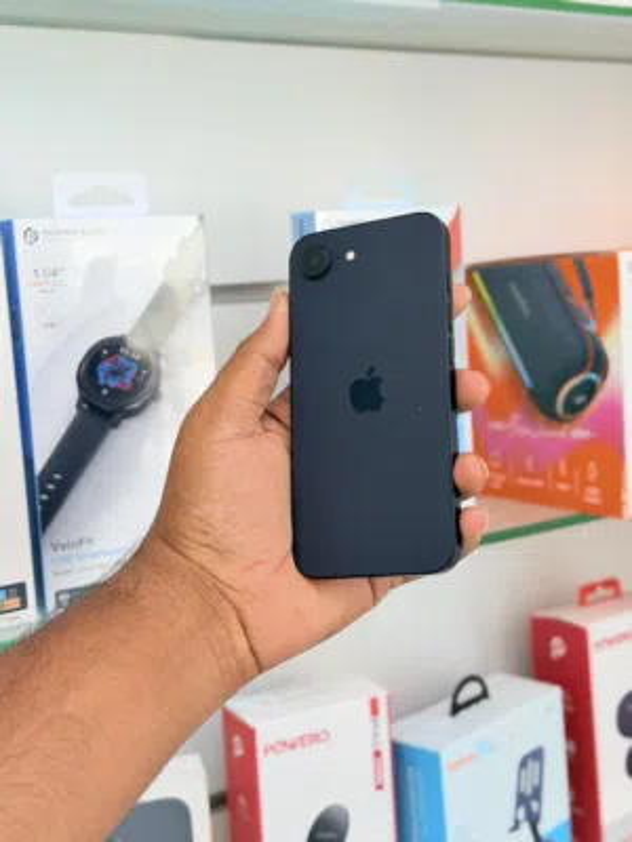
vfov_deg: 39.7
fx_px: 1168
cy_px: 421
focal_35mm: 48
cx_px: 316
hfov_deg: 30.3
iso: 64
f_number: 1.78
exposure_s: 1/392
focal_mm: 6.76
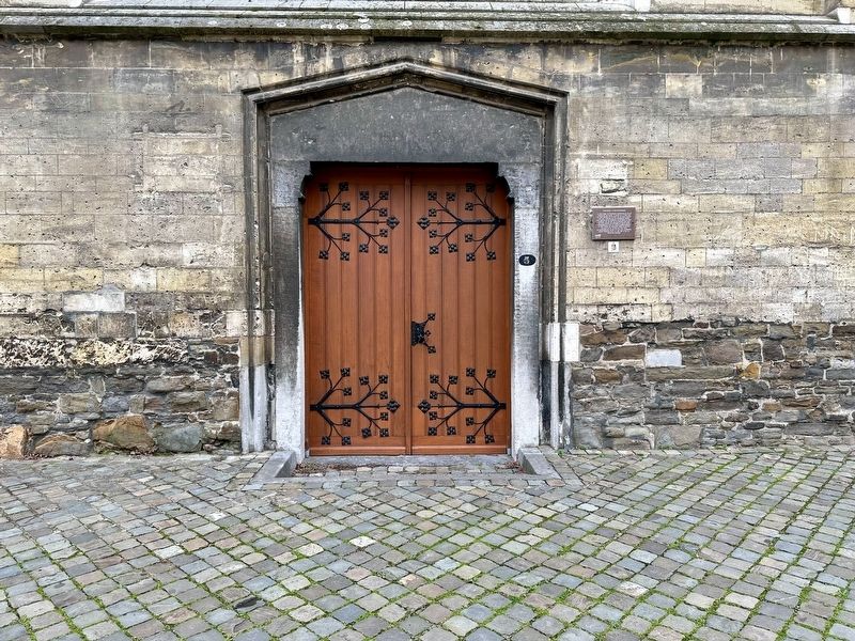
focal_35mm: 24
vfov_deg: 56.8
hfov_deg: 71.6
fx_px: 593
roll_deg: +0.1
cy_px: 320
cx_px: 428
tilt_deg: -2.2
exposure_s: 1/217
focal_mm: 6.86
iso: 64
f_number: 1.78
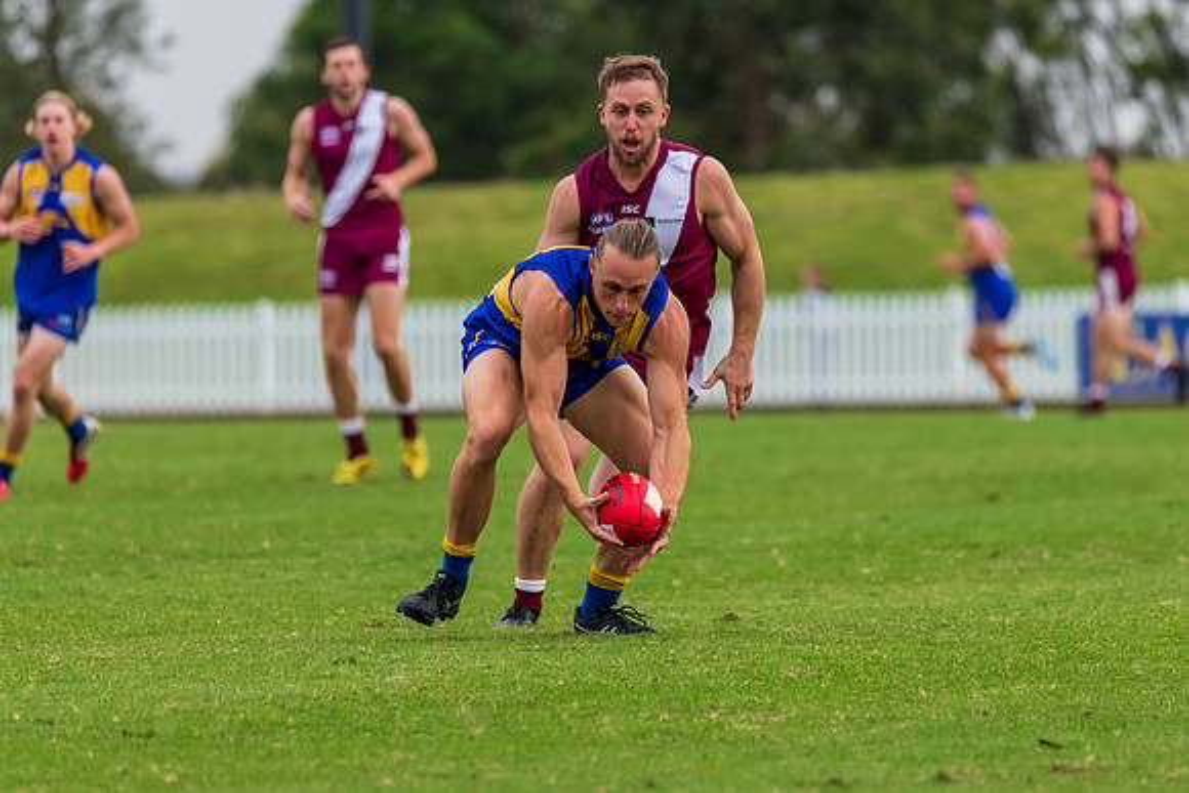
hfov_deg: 4.6
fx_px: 14880
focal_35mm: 450
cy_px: 406
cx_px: 644
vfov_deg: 3.1
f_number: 6.3
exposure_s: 1/1250
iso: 1000
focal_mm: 400
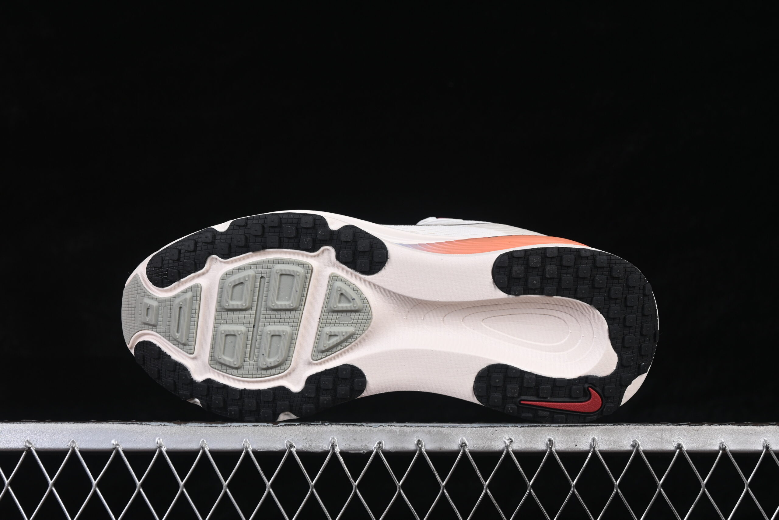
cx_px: 390
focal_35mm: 75
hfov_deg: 27.0
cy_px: 260
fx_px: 1623
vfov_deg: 18.2
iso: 160
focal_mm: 50
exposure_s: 1/80
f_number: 8
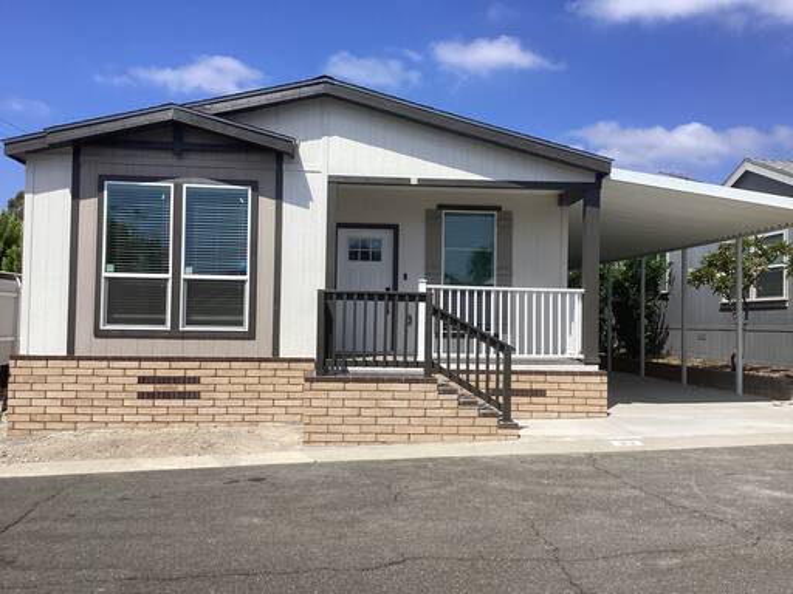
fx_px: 710
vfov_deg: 45.4
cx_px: 396
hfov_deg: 58.4
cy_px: 297
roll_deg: -0.8
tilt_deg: +0.0
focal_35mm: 31
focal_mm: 3.3
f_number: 2.4
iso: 25
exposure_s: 1/2092
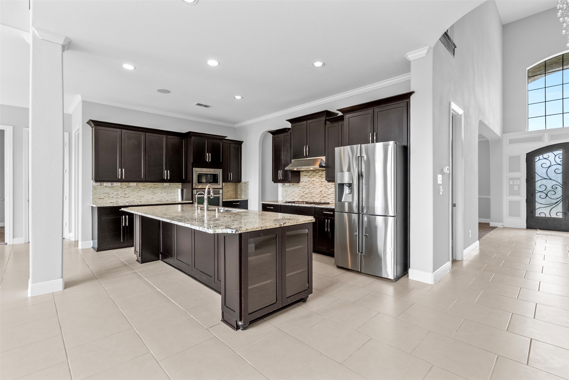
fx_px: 253
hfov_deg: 96.7
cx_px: 284
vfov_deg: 73.8
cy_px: 190
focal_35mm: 16
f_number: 9
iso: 3200
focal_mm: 16
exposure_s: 1/40
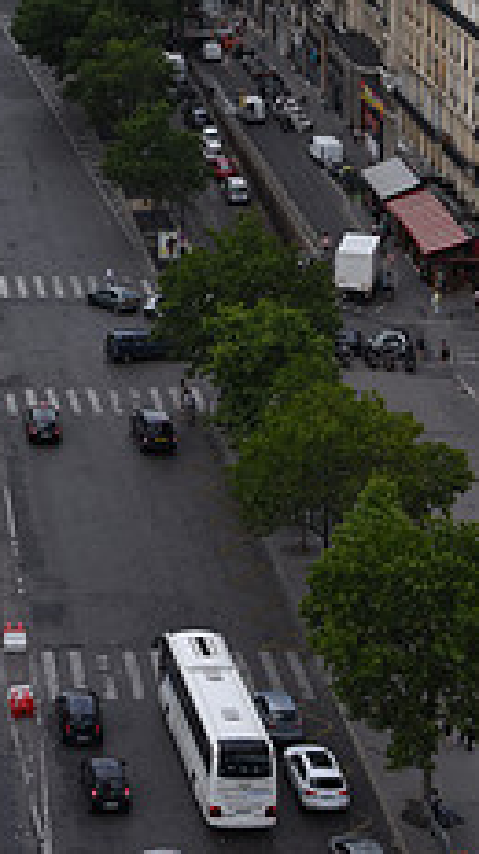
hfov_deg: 10.1
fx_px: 2672
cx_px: -50
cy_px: -151
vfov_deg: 17.4
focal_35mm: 118
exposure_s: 1/125
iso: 320
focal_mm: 45
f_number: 20
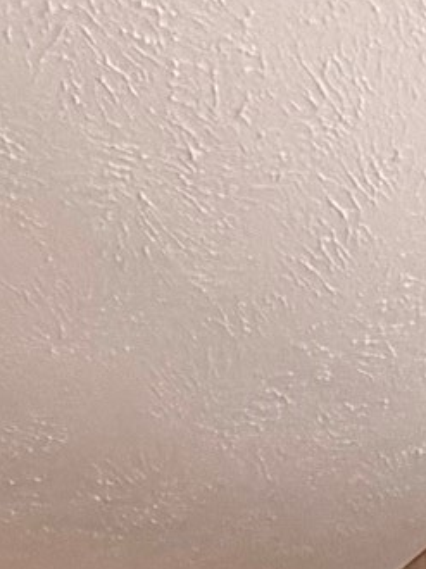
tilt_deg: -8.8
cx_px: 495
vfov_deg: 13.6
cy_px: 1467
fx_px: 1429
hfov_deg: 16.3
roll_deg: -0.4
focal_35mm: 87
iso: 800
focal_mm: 2.22
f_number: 2.2
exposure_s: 1/60
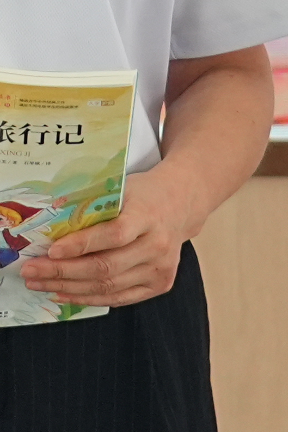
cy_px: -738
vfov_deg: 5.4
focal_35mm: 362
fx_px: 4346
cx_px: 2
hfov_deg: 3.8
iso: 1250
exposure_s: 1/125
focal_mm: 41
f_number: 4.5
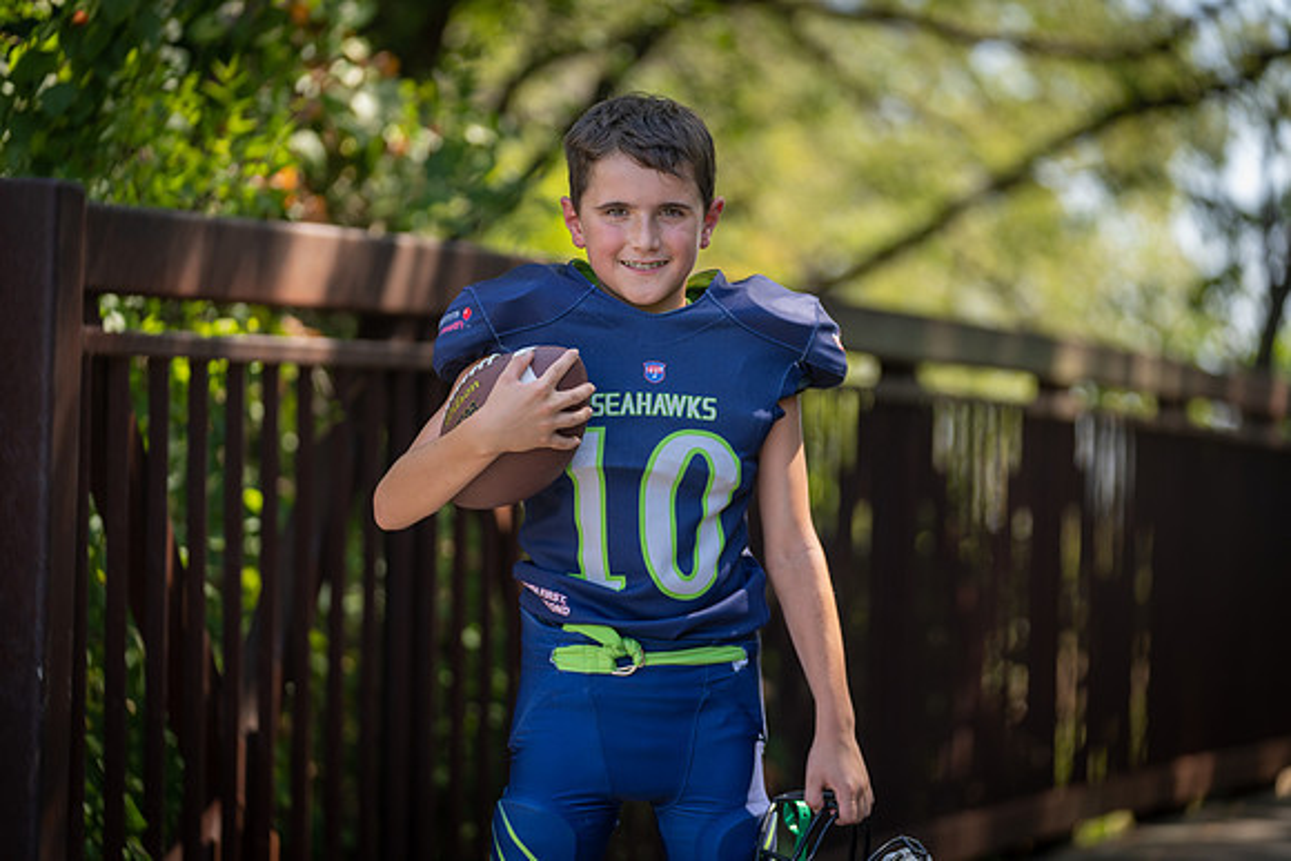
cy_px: 430
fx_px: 4591
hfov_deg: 16.0
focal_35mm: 128
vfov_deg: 10.7
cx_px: 646
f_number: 2.8
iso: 100
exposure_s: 1/320
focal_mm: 128
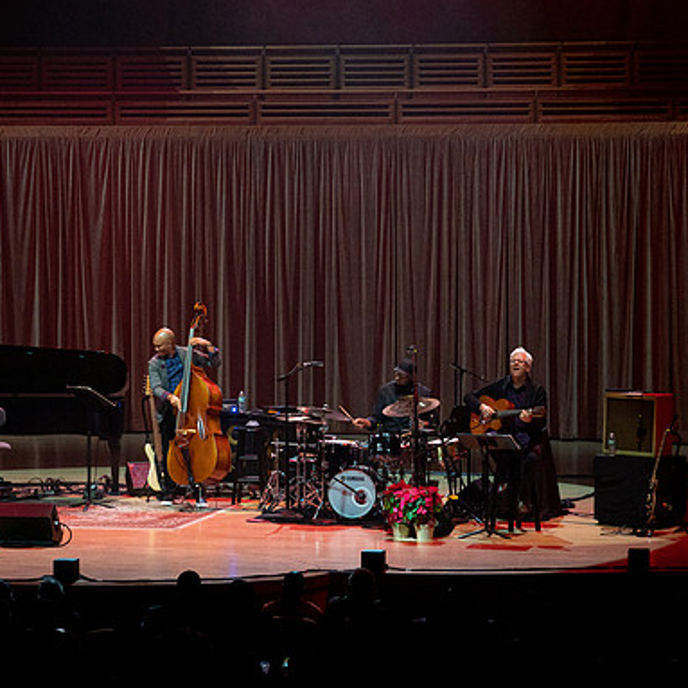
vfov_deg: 12.3
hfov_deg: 12.3
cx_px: 175
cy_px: 309
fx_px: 3193
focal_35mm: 142
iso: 2500
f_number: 6.3
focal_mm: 97
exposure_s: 1/250
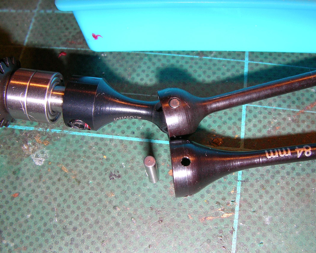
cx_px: 167
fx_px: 374
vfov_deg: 37.3
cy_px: 127
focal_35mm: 40
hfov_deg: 45.8
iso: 100
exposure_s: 1/30
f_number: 5.8
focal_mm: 5.8
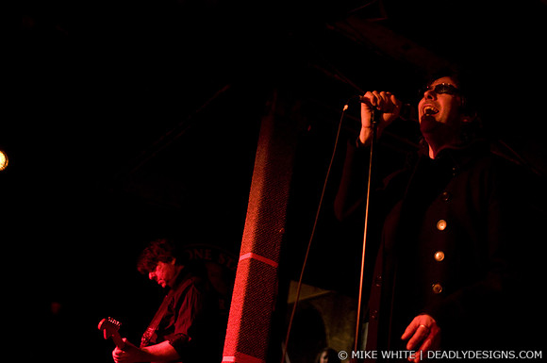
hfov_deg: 43.7
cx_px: 274
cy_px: 182
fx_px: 683
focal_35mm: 45
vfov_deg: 29.8
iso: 1600
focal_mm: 30
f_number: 1.4
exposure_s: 1/50
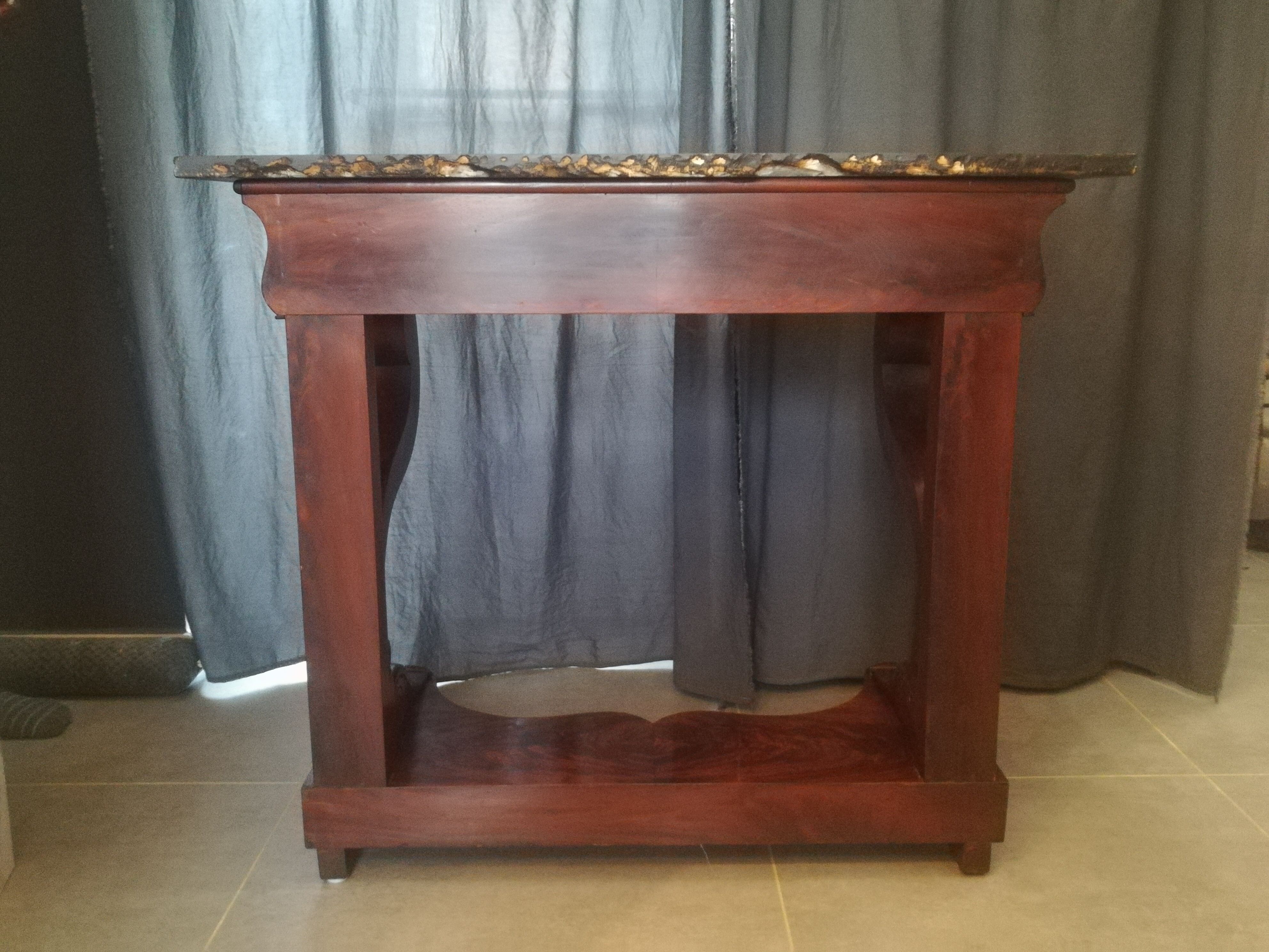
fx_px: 1136
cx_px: 634
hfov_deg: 58.4
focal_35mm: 31
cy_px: 476
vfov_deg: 45.4
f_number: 2.2
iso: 1250
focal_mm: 3.83
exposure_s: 1/14.3
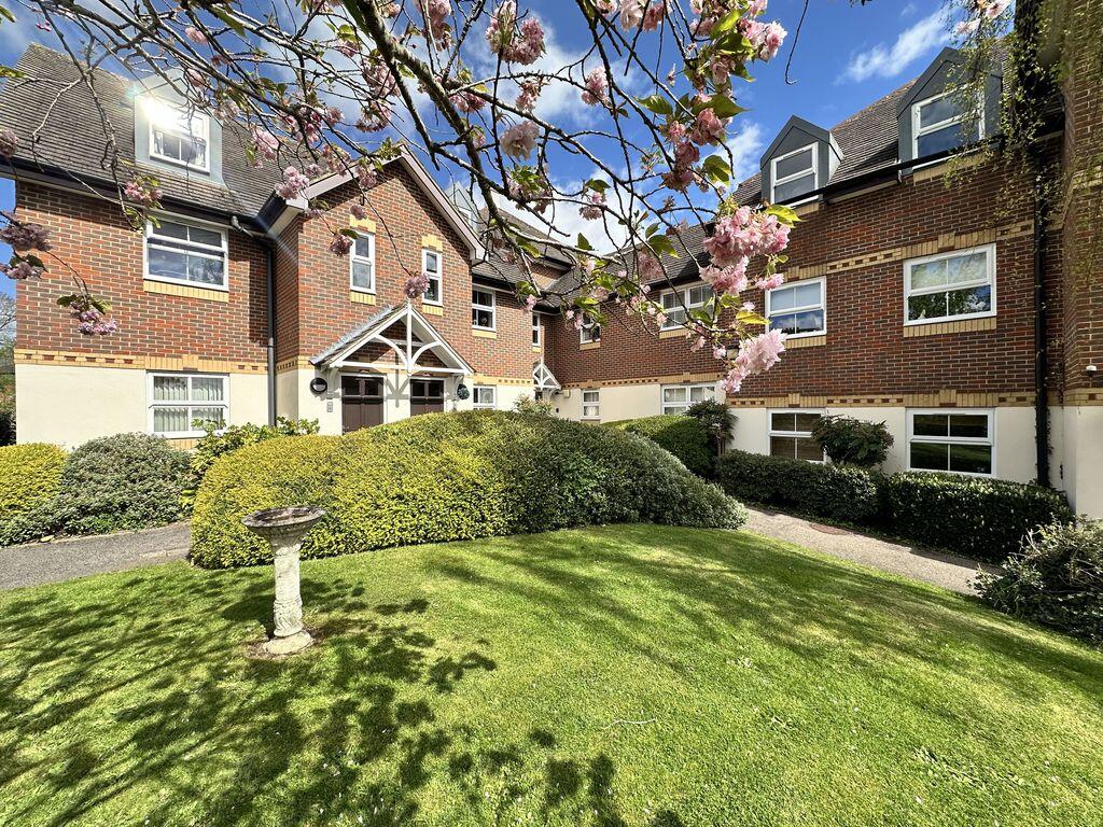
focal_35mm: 14
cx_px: 552
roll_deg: +0.4
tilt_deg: -0.4
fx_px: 446
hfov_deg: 102.1
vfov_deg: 85.7
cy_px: 414
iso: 40
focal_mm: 2.22
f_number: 2.2
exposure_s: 1/1553
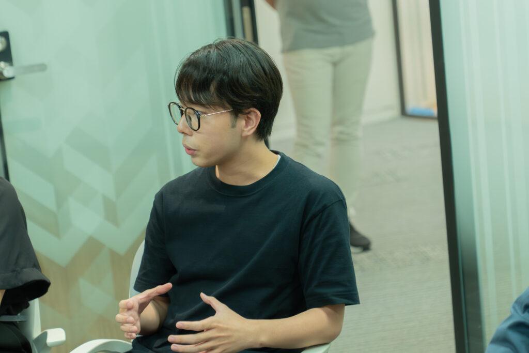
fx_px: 1543
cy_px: 176
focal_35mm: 105
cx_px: 264
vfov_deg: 13.0
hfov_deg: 19.5
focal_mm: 70
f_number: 2.8
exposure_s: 1/250
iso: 1600
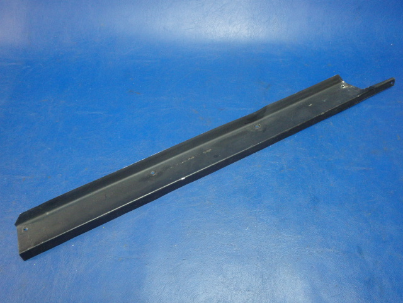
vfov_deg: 49.7
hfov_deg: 63.4
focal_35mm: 28
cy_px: 152
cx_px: 202
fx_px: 326
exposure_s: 1/30
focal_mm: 5
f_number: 3.9
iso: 640
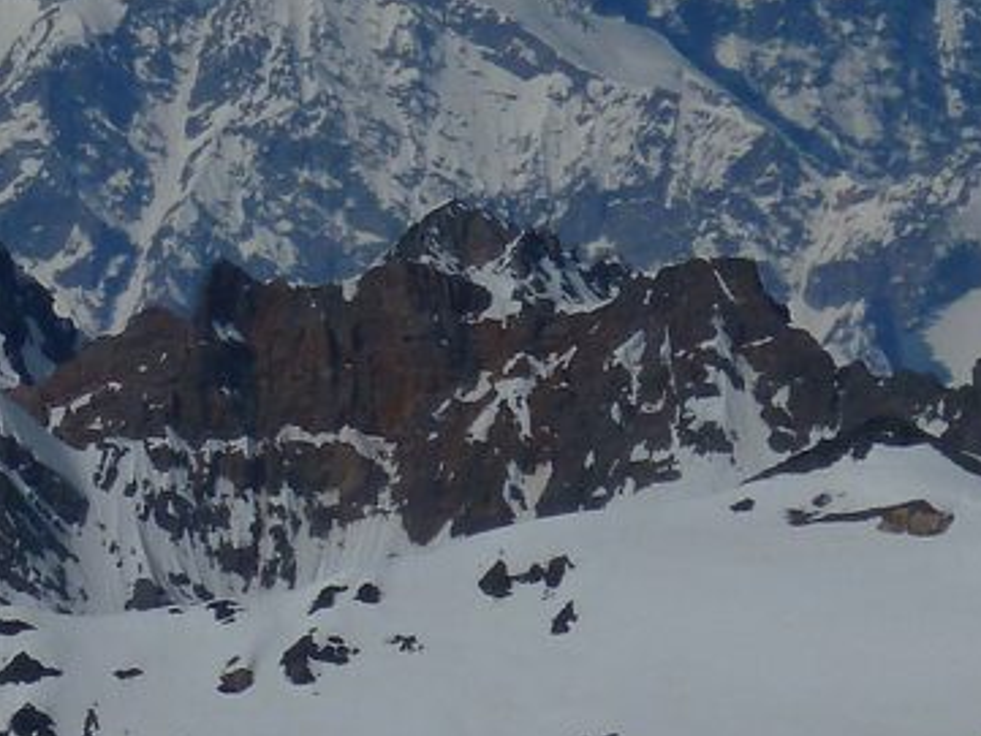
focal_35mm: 994
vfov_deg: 1.5
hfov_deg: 2.0
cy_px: 333
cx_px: 130
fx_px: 28179
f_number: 6.3
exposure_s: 1/2000
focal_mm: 49.2
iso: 80
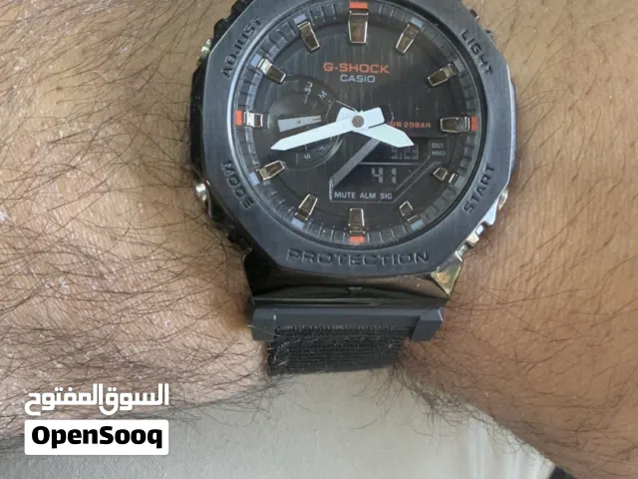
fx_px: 442
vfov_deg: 56.8
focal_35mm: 24
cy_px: 240
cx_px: 319
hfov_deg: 71.6
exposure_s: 1/121
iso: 320
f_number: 2.2
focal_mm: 2.22
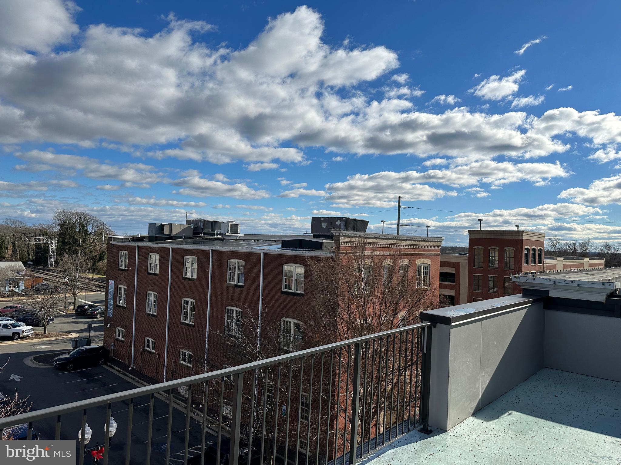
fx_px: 431
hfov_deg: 71.6
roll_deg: +0.0
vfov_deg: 56.8
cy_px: 232
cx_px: 310
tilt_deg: +1.0
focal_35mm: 24
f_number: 1.78
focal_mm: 6.86
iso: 80
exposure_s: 1/8197
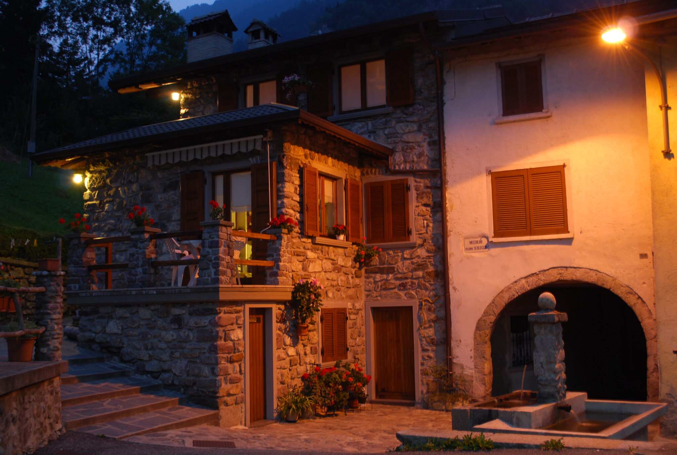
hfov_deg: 49.5
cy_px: 228
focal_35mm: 39
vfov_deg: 34.4
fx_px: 735
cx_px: 338
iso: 200
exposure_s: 1
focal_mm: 26
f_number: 5.6
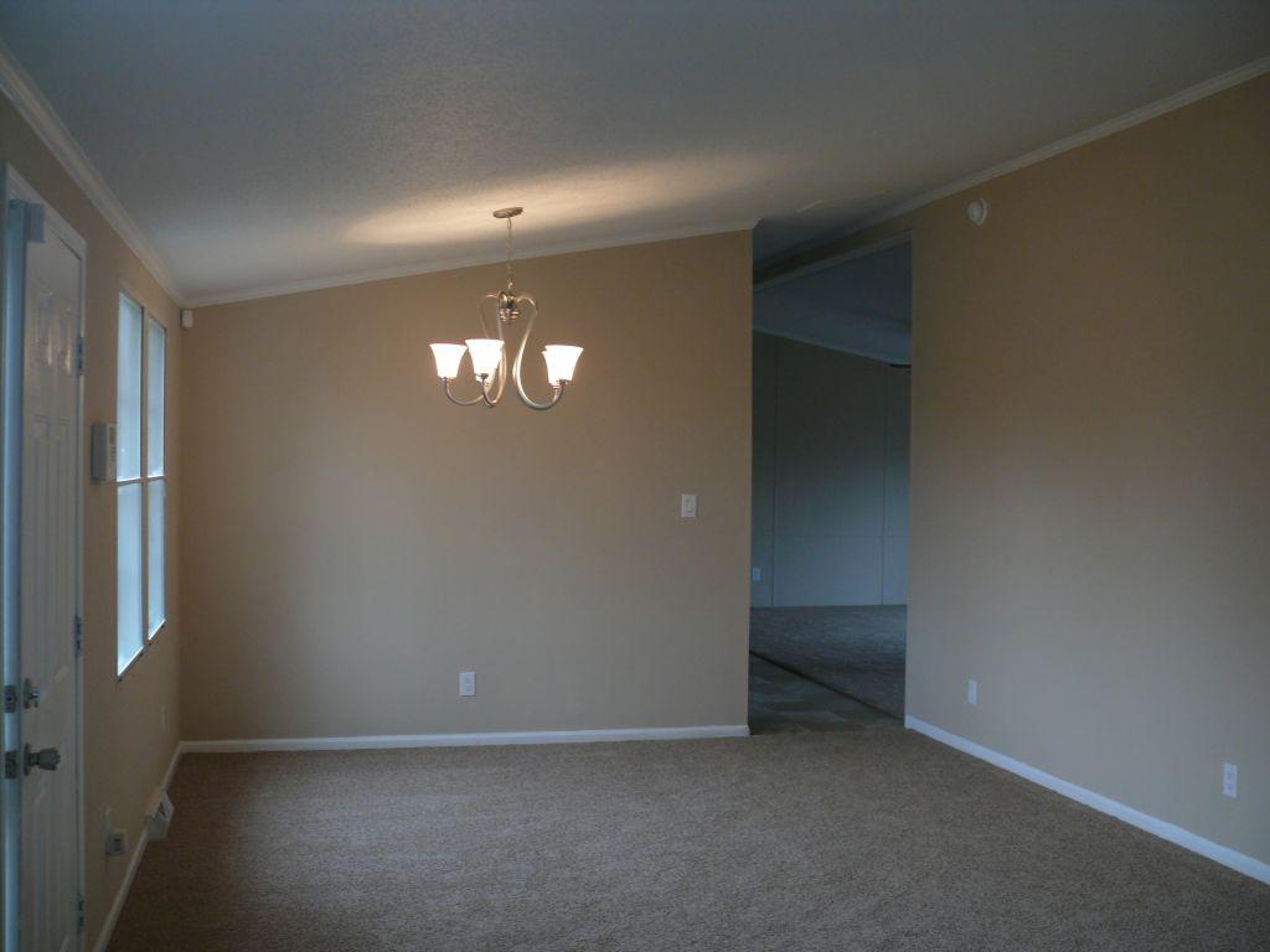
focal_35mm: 36
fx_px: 1321
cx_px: 635
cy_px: 476
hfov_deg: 51.4
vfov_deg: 39.7
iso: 125
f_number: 2.8
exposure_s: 1/30
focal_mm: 7.6
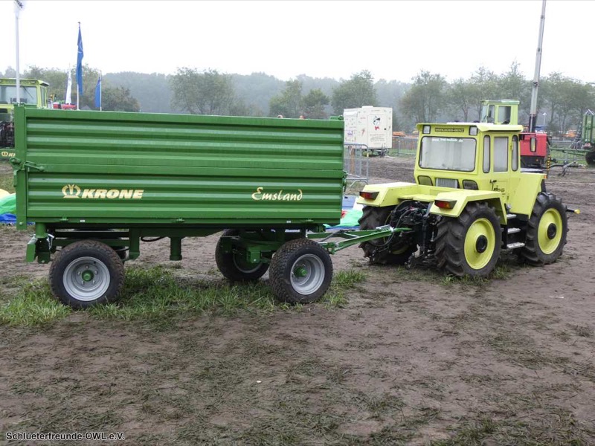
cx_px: 298
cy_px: 223
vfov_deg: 35.1
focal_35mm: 41
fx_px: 705
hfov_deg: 45.8
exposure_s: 1/80
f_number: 3.6
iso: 125
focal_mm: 7.3
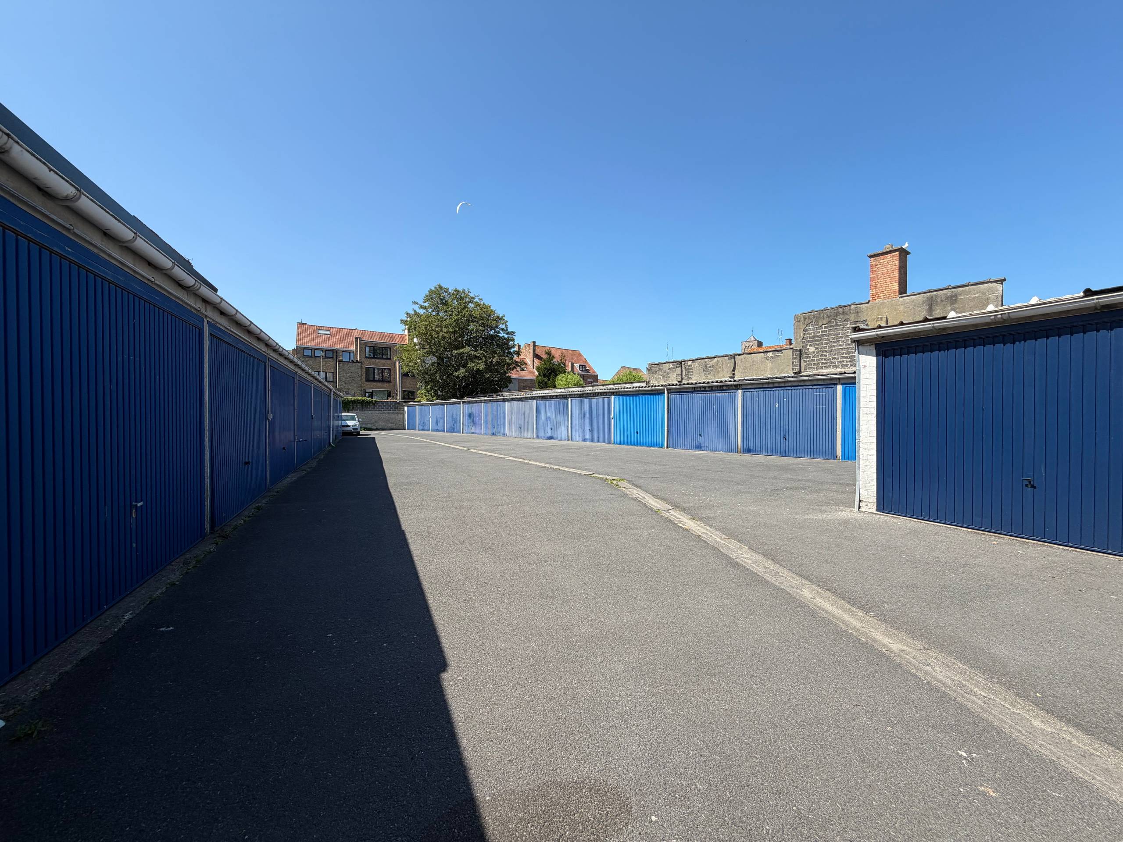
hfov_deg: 102.1
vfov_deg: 85.7
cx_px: 562
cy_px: 421
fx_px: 454
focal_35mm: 14
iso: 25
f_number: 2.2
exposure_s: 1/770
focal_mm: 2.22
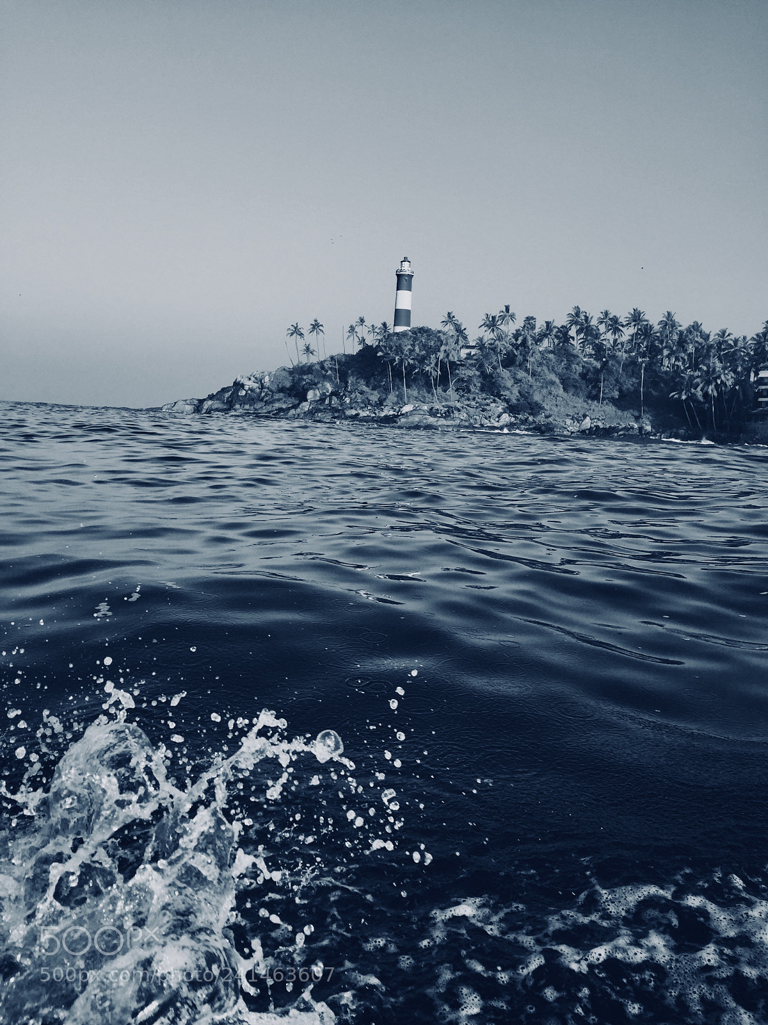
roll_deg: -1.1
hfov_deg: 48.2
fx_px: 858
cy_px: 512
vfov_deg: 61.7
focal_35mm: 29
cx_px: 384
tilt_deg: -2.7
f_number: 2.2
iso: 32
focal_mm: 4.15
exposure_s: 1/732
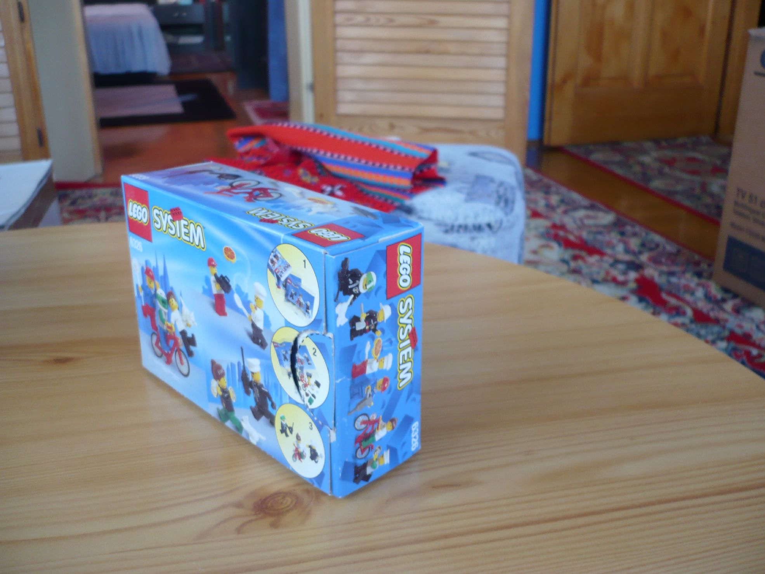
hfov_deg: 52.6
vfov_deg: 40.7
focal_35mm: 35
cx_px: 382
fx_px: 773
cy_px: 287
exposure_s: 1/25
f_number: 2.8
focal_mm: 5.8
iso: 100
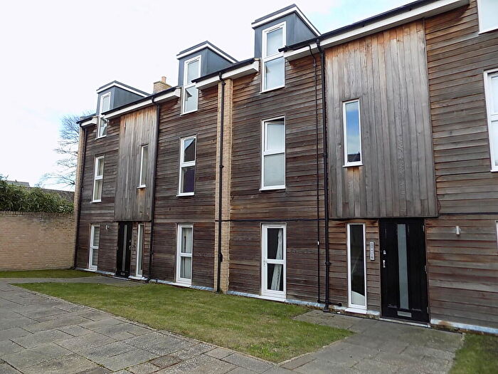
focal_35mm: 23
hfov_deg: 73.9
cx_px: 249
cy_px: 187
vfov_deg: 58.9
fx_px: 331
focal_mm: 4
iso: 80
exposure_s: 1/160
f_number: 3.1
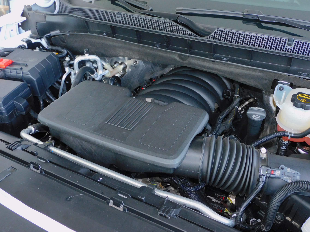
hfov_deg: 55.4
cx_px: 155
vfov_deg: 42.9
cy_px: 116
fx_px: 296
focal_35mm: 33
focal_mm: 5.9
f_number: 3.6
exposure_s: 1/30
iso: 200
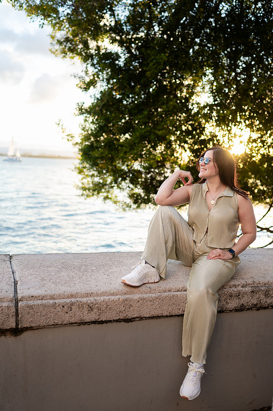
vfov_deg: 54.5
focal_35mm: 35
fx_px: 399
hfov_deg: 37.8
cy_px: 206
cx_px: 136
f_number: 2.2
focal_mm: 35
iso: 100
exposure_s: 1/200
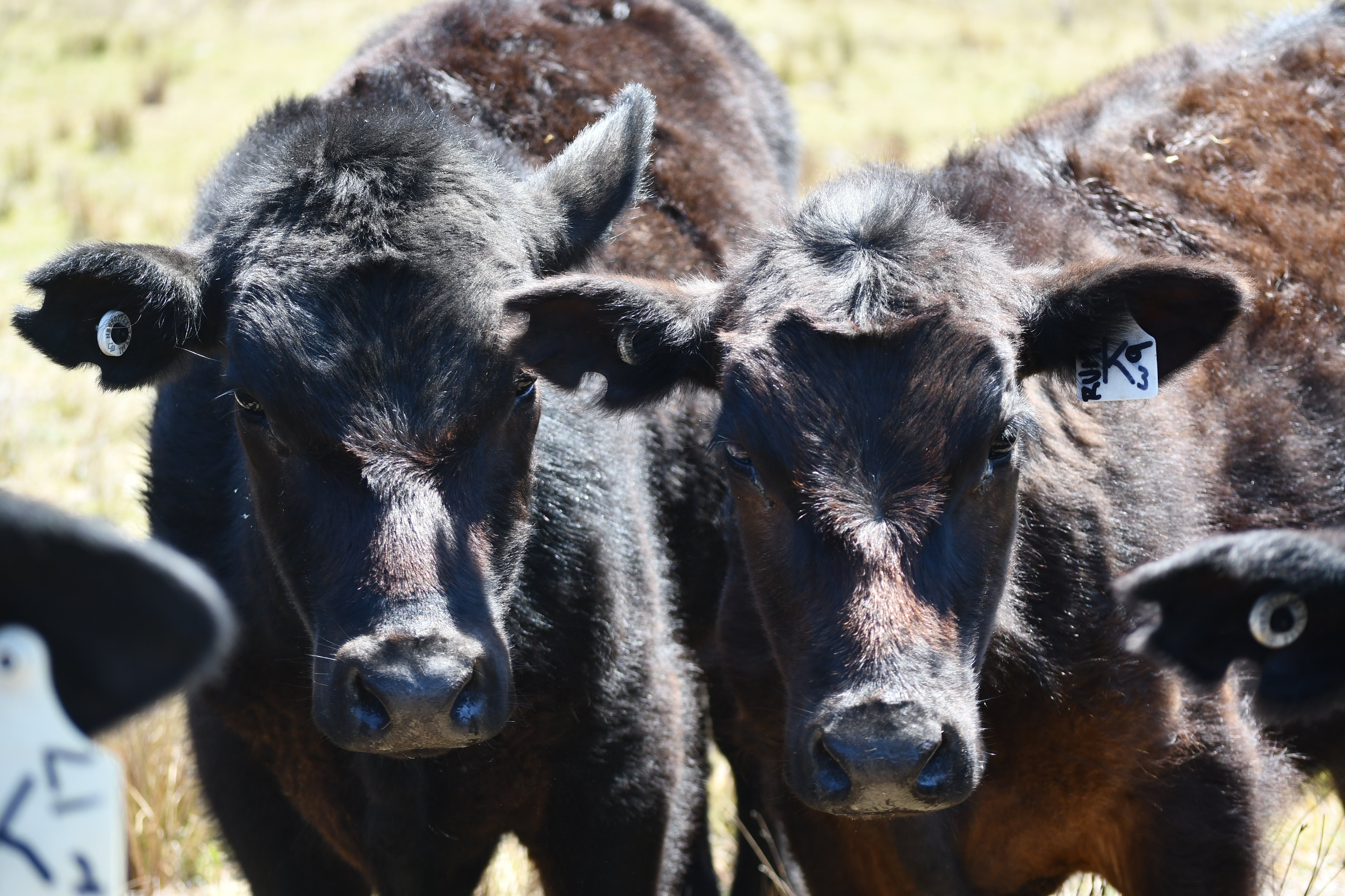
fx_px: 3624
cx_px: 672
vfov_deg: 14.1
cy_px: 448
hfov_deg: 21.0
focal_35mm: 97
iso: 400
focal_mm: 65
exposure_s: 1/500
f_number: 5
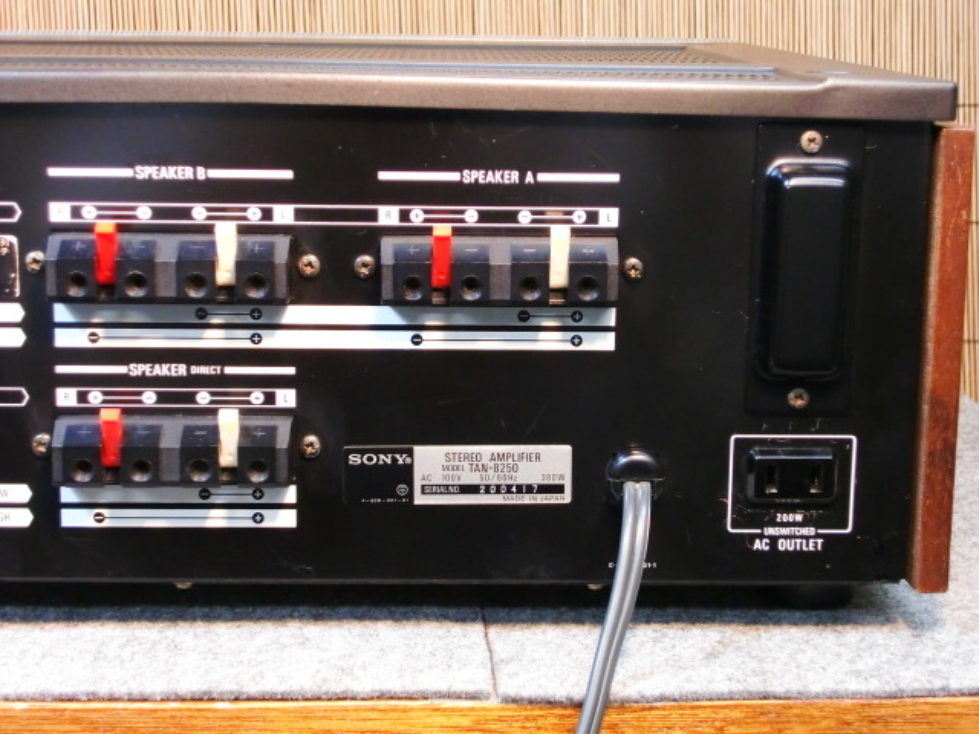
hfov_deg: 29.4
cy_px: 367
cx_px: 490
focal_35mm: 66
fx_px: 1867
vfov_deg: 22.3
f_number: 4.1
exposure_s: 1/40
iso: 400
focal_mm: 11.7
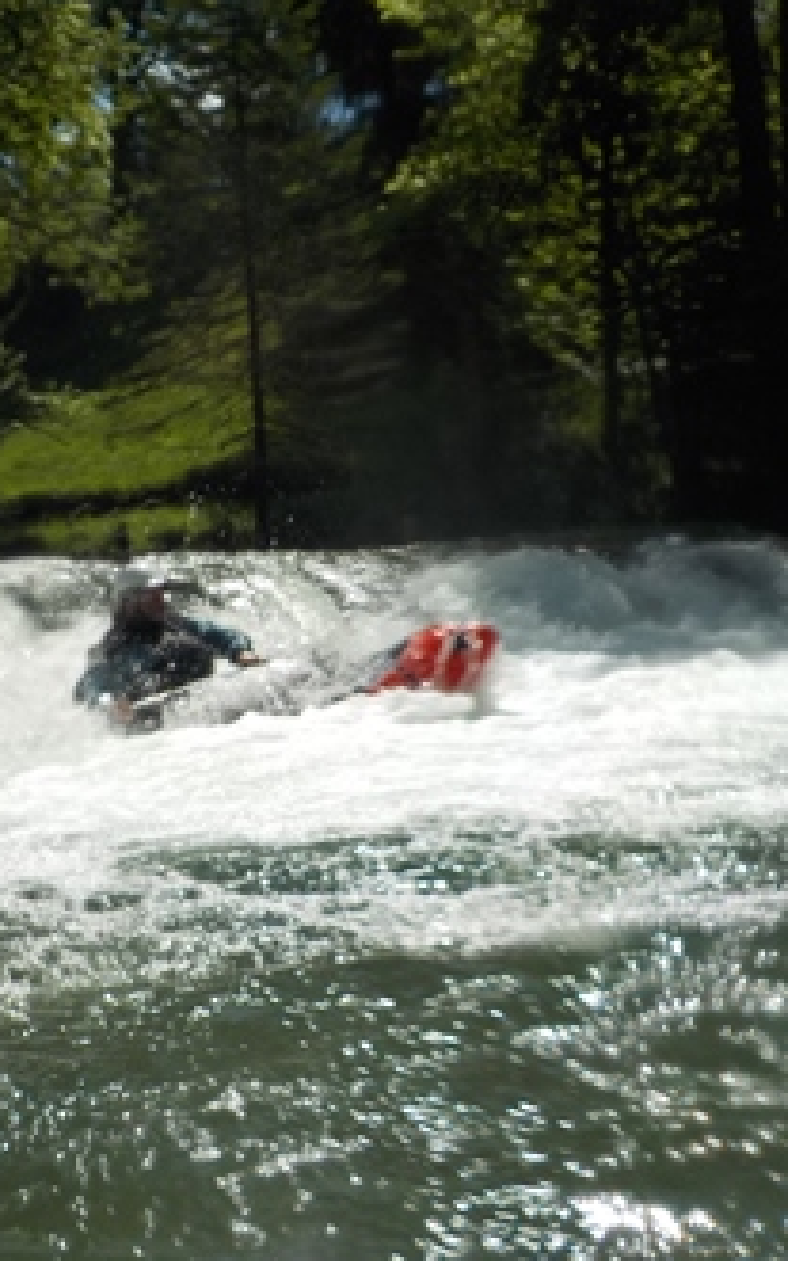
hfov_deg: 28.9
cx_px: 103
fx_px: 1477
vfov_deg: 46.2
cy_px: 632
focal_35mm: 43
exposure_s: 1/640
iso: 125
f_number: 6.6
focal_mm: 4.1
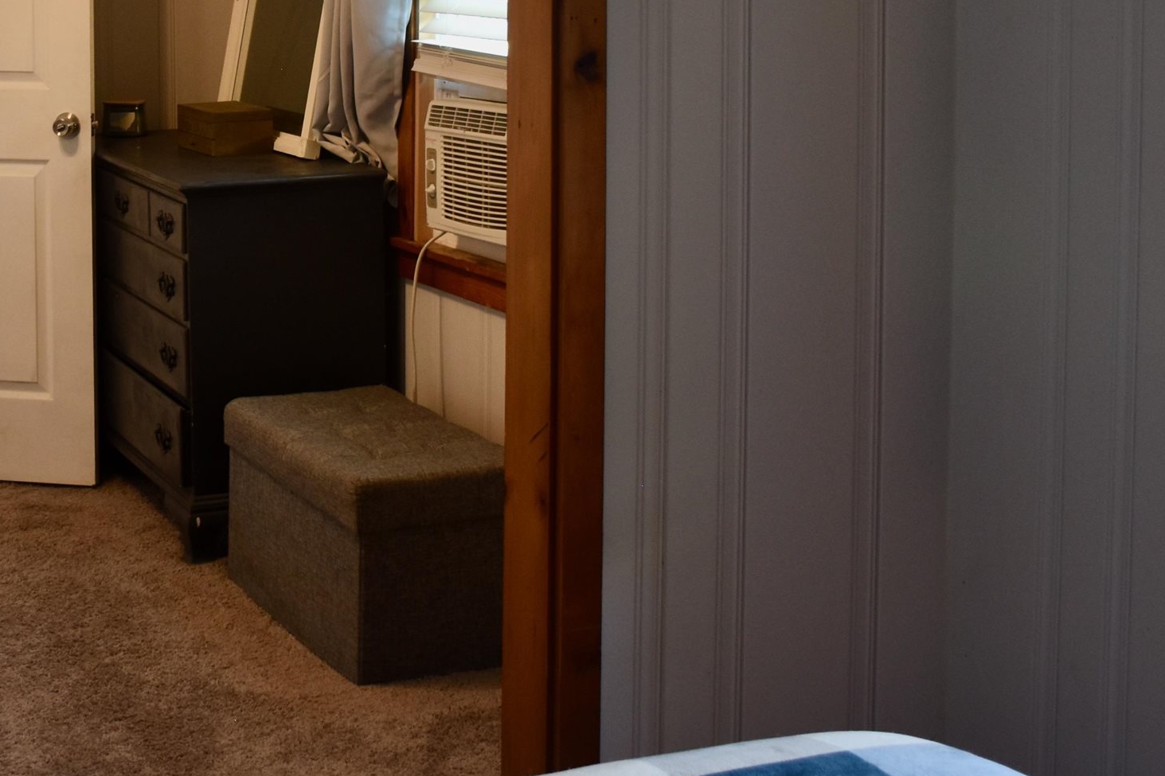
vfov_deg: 20.9
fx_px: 2038
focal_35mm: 63
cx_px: 186
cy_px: 28
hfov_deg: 30.9
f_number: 4
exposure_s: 1/60
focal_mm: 20
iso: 450
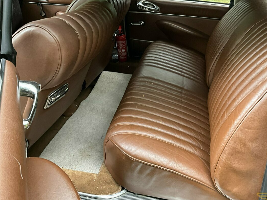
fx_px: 255
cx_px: 145
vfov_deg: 42.9
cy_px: 96
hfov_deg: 55.3
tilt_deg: -28.5
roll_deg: -3.5
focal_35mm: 33
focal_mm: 3
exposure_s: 1/60
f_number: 1.8
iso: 160
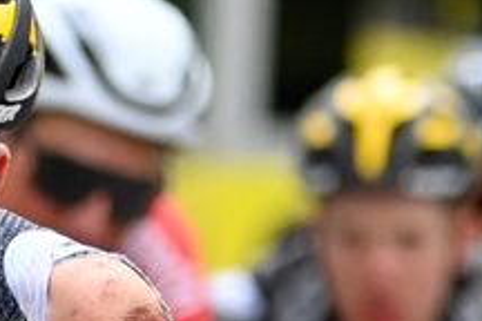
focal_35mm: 1482
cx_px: -373
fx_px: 19841
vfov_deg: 0.9
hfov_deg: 1.4
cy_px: 786
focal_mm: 250
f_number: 5.6
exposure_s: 1/2000
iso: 1600
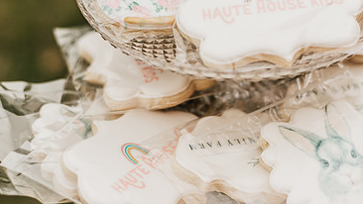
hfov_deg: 25.5
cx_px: 229
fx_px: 799
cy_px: 116
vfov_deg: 14.6
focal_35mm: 83
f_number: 2.2
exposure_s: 1/1000
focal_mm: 50
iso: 100
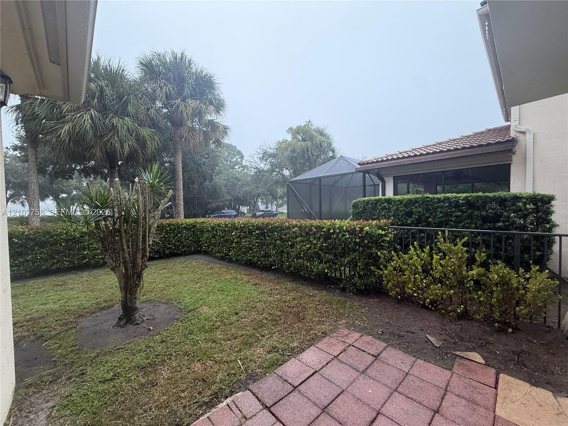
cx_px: 284
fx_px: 230
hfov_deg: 102.1
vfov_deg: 85.7
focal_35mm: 14
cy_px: 213
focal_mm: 2.22
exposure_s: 1/121
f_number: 2.2
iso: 100
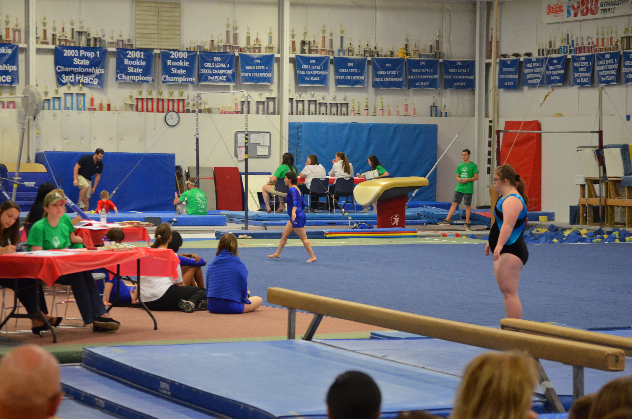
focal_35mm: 105
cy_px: 210
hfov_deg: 19.5
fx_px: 1840
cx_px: 316
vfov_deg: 13.0
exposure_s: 1/100
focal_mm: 70
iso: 1600
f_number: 4.2
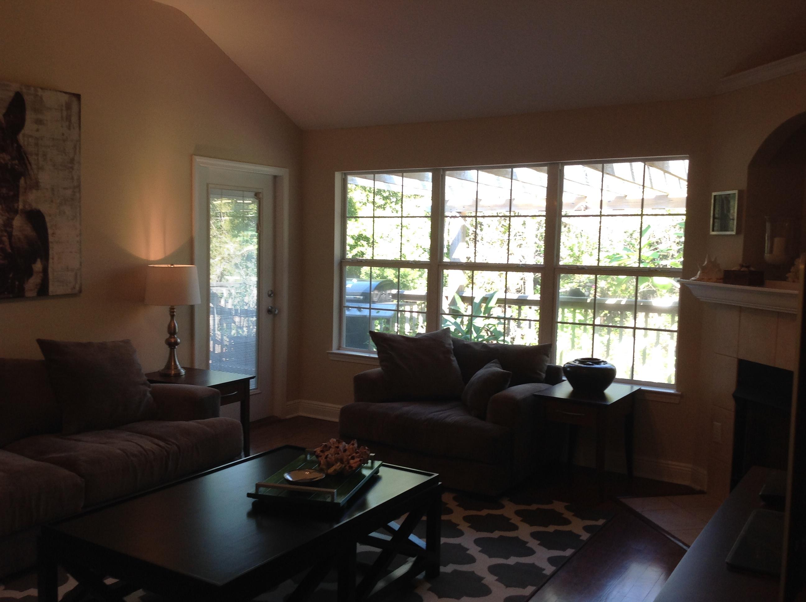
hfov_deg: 52.7
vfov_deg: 40.6
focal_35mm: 35
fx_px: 814
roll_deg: -0.1
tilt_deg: -4.6
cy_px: 301
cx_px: 403
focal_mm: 4.28
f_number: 2.4
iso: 64
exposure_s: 1/60
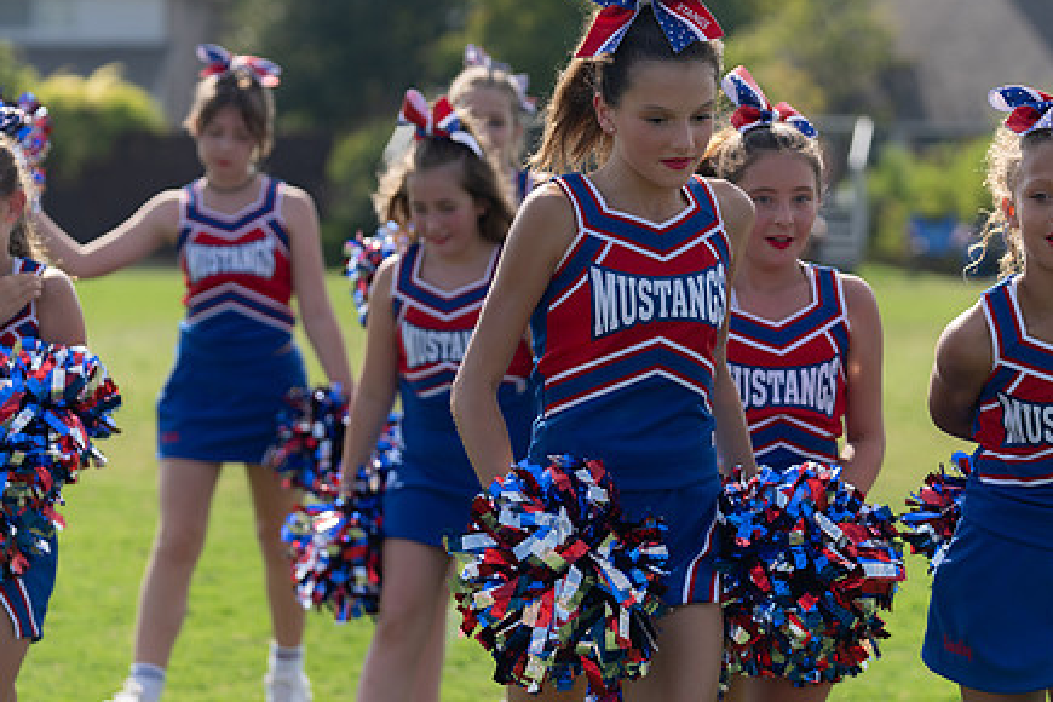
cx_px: 566
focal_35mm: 140
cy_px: 260
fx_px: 4095
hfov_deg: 14.7
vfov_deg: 9.8
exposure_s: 1/1000
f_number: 3.5
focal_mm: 105
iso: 100
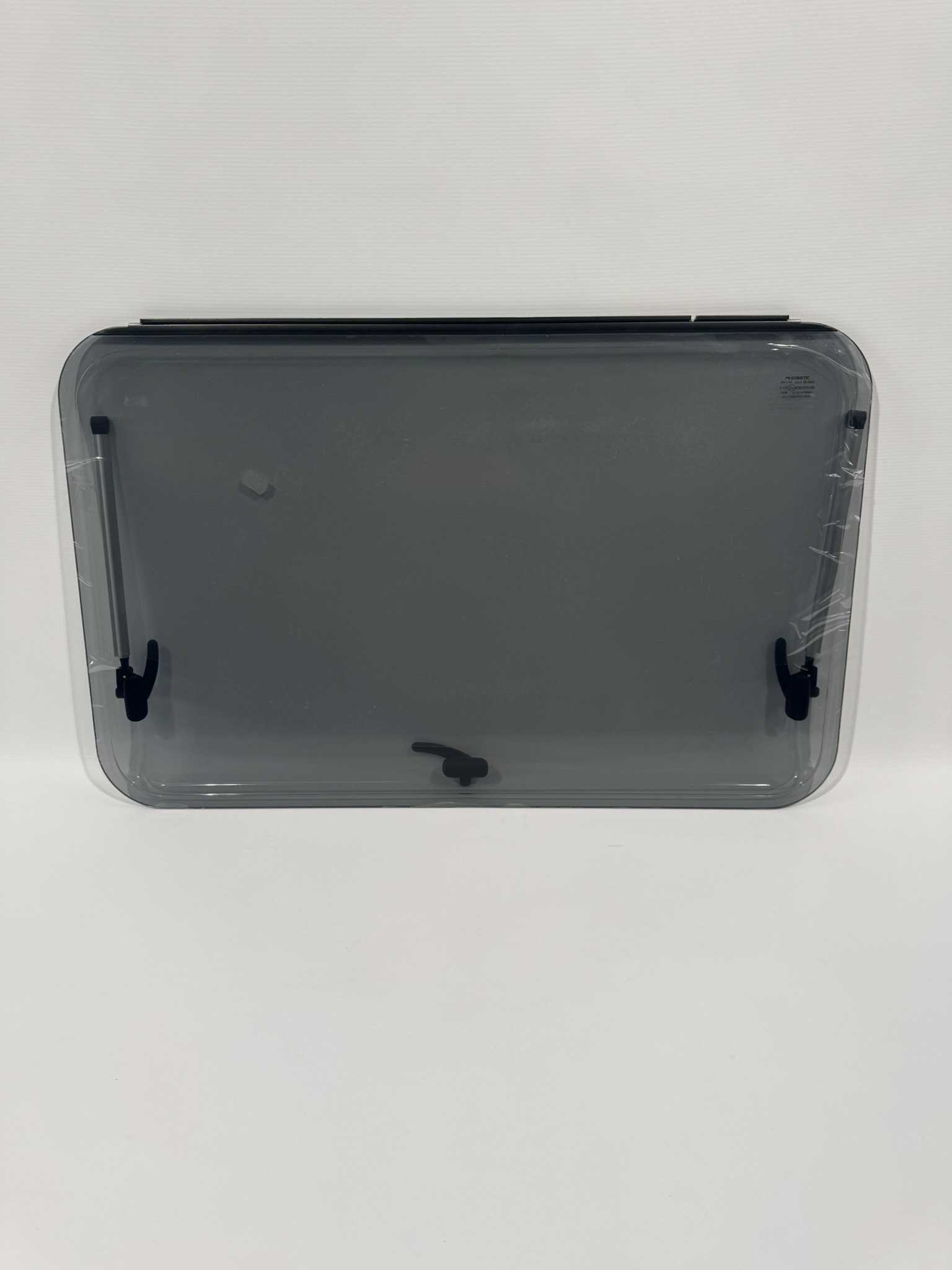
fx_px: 880
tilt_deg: -27.6
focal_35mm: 24
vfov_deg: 71.6
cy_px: 635
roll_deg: +0.6
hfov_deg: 56.8
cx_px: 476
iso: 64
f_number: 1.78
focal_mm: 6.76
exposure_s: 1/243
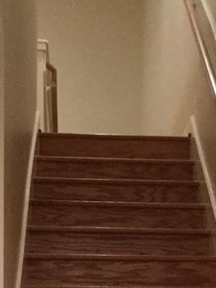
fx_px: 956
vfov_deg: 15.8
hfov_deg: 12.9
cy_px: 422
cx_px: 139
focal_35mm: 115
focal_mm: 3.3
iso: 250
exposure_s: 1/24
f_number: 2.4
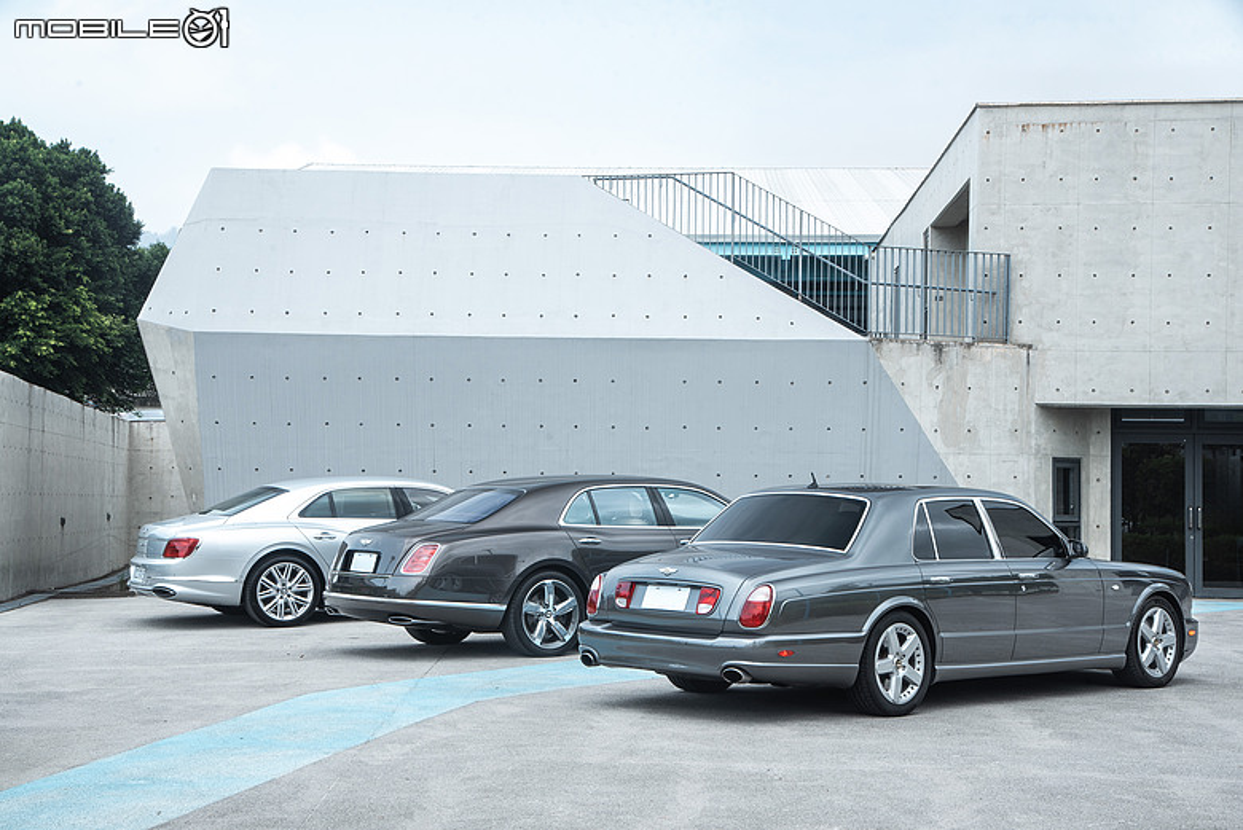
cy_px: 415
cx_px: 622
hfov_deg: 34.5
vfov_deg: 23.4
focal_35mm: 58
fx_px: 2004
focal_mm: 58
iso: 100
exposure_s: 1/60
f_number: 5.6
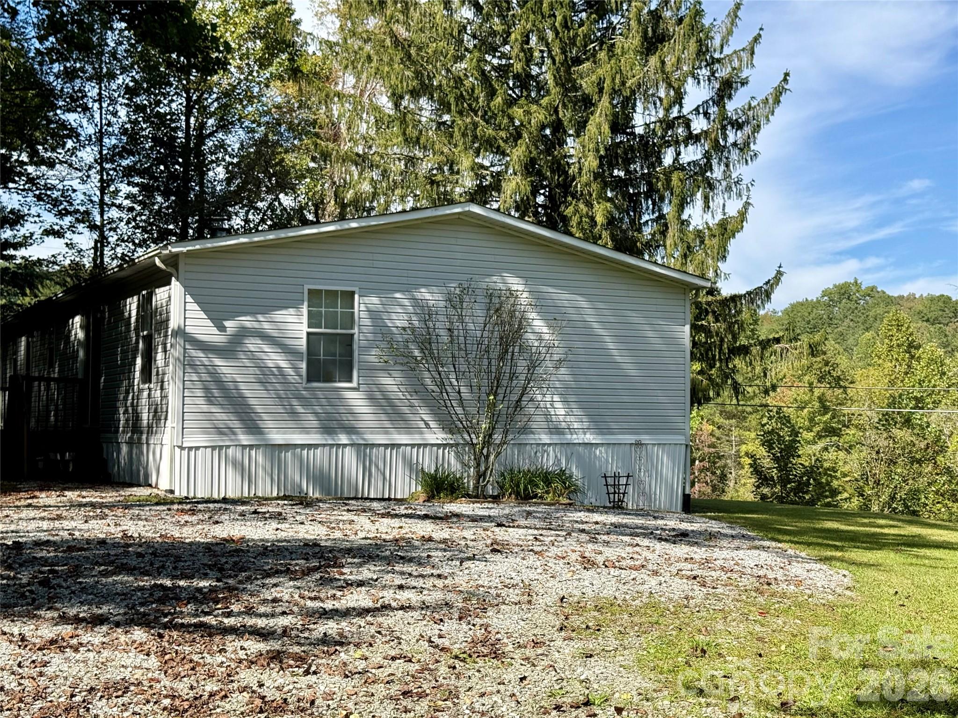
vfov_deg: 30.3
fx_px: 1328
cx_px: 479
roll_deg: +0.3
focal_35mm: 48
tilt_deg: +3.8
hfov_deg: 39.7
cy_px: 359
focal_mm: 6.76
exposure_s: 1/2667
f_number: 1.78
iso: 64
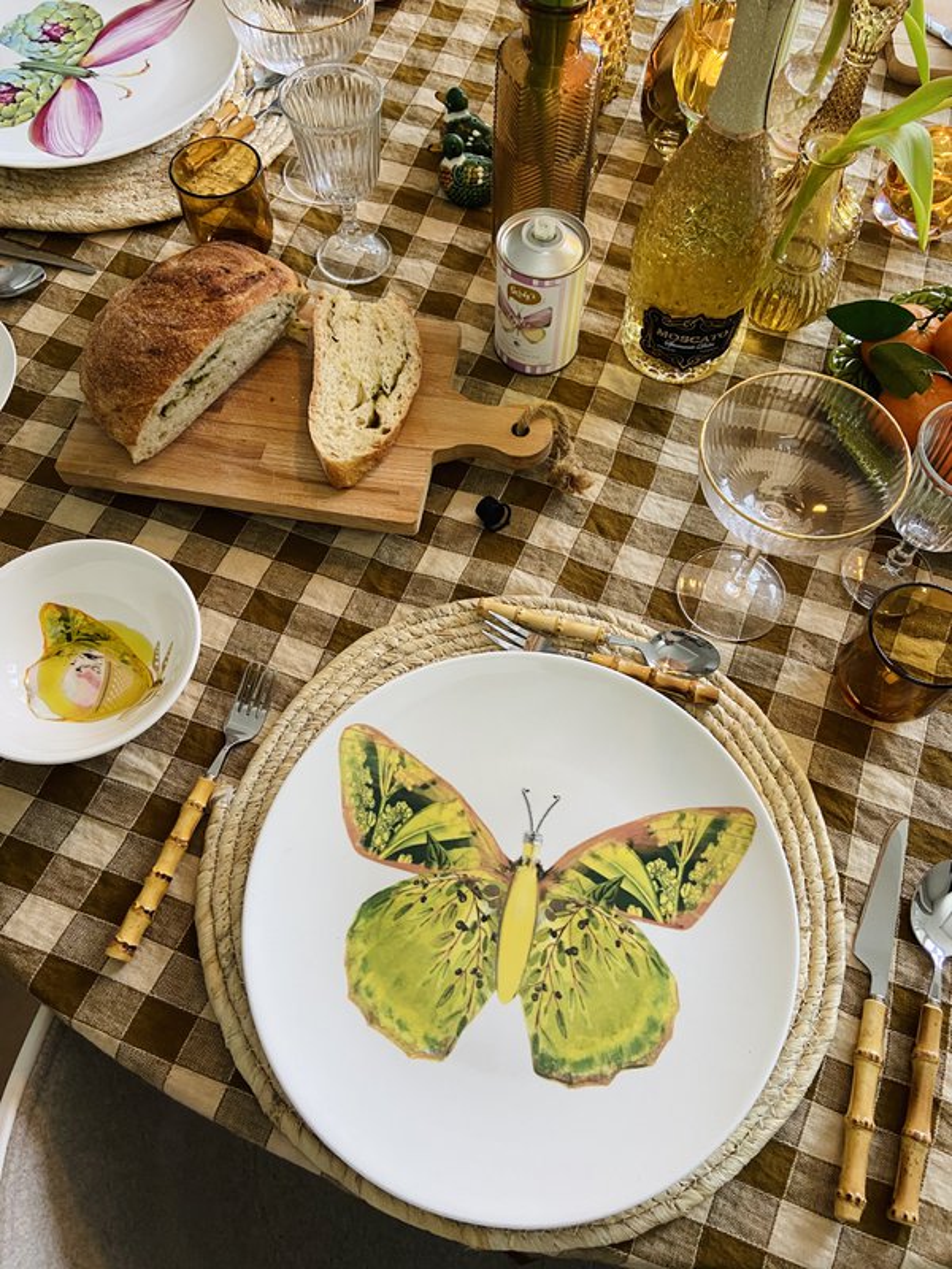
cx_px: 476
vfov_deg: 67.3
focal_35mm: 26
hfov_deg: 53.1
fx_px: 953
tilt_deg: -63.8
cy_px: 634
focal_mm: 4.25
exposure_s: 1/53
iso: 125
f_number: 1.8
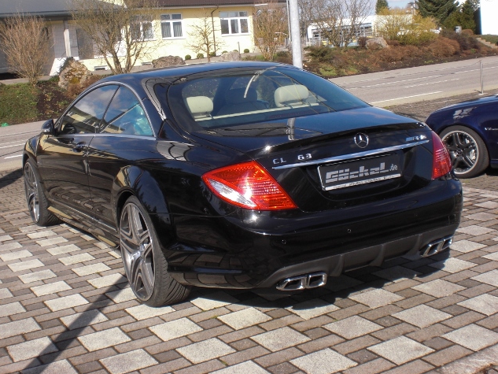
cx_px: 219
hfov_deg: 39.6
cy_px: 154
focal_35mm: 48
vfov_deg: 30.2
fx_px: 691
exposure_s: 1/320
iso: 64
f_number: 5.6
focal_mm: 6.3
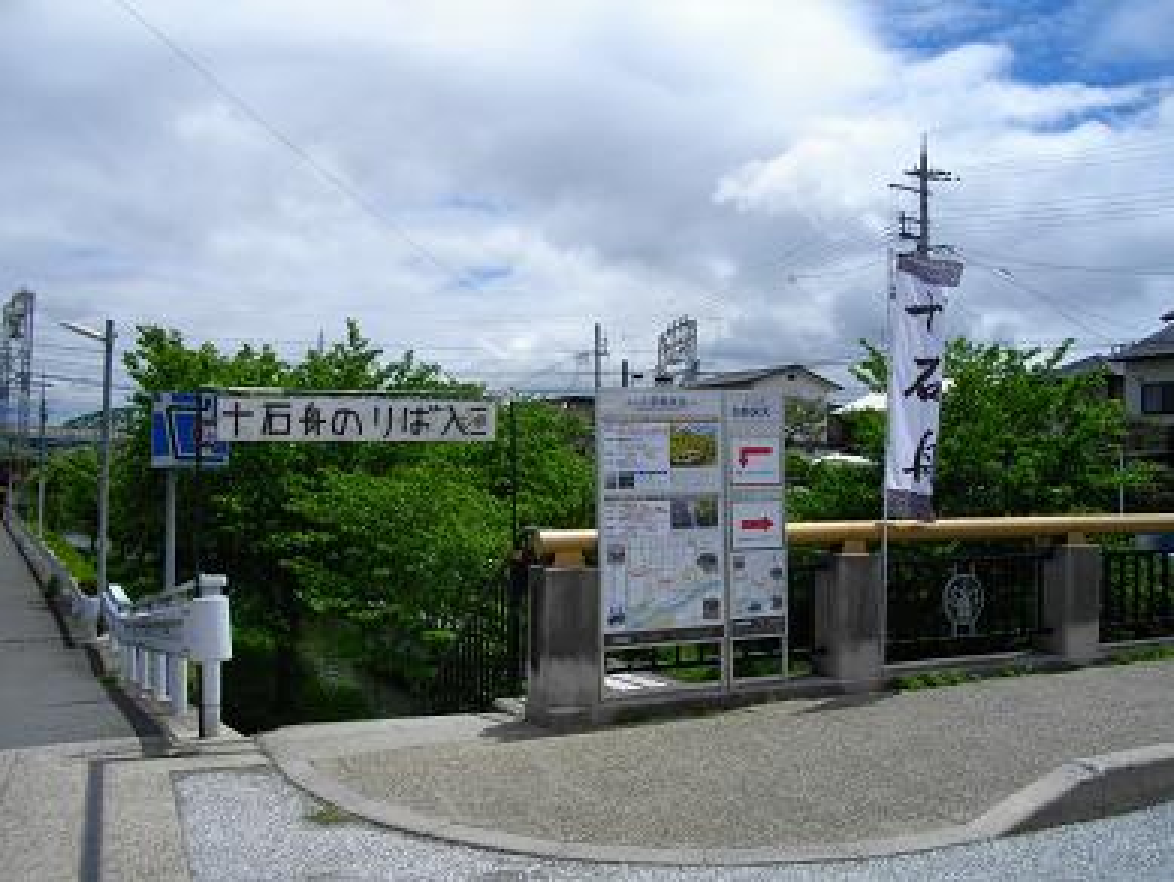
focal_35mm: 32
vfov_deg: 44.2
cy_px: 441
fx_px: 1086
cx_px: 587
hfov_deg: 56.8
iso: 100
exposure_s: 1/1000
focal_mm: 5.7
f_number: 5.5
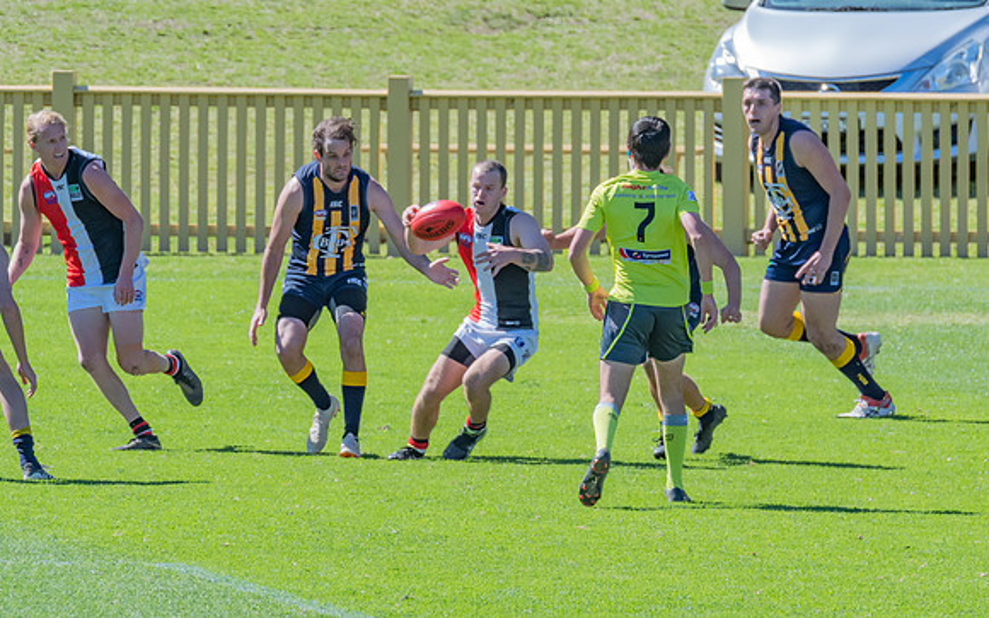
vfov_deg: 1.3
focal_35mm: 1014
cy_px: 398
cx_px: 577
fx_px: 27330
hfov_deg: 2.1
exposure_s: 1/640
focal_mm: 550
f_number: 14
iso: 800
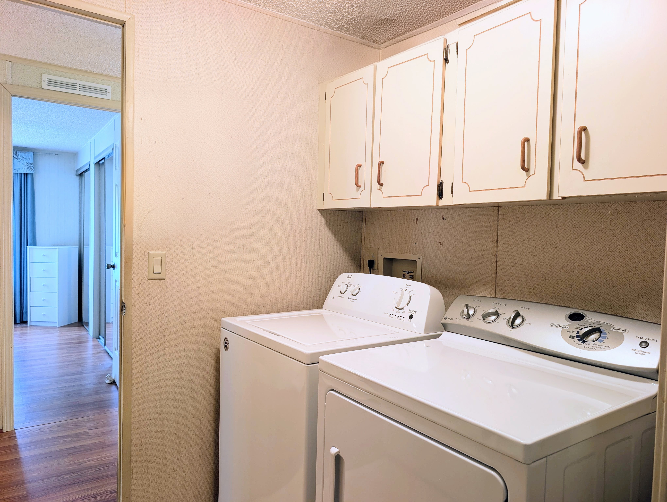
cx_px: 334
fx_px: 463
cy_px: 251
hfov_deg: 71.5
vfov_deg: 56.9
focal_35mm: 24
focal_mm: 6.9
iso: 66
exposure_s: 1/24
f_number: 1.68
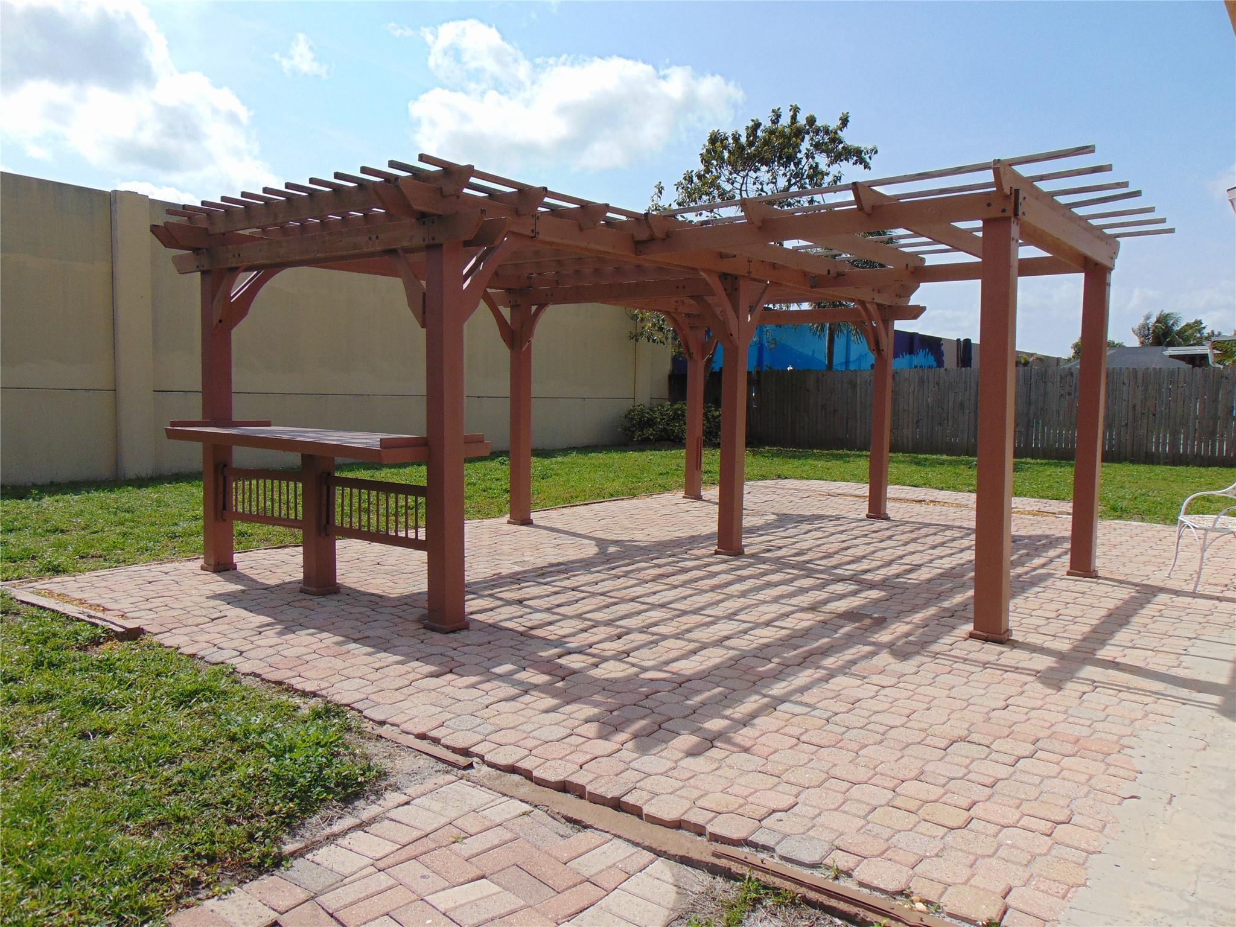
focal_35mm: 25
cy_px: 464
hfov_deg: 69.4
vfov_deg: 54.9
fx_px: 893
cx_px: 618
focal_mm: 4.5
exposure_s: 1/400
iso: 80
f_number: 7.7
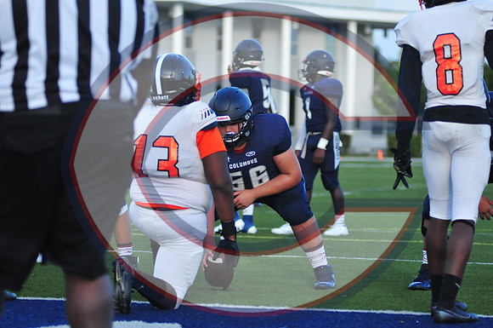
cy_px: 164
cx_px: 246
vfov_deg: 9.1
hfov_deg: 13.7
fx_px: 2051
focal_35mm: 150
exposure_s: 1/5000
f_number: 2.8
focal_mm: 100
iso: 1600
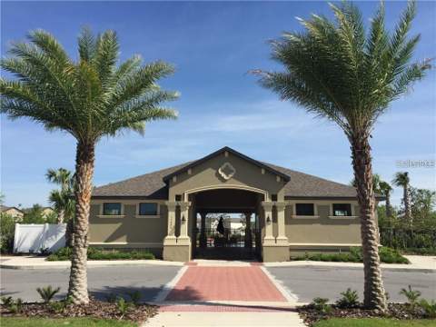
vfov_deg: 48.2
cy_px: 164
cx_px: 218
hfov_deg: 61.7
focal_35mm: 29
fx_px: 365
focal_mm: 4.15
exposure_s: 1/2326
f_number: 2.2
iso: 32
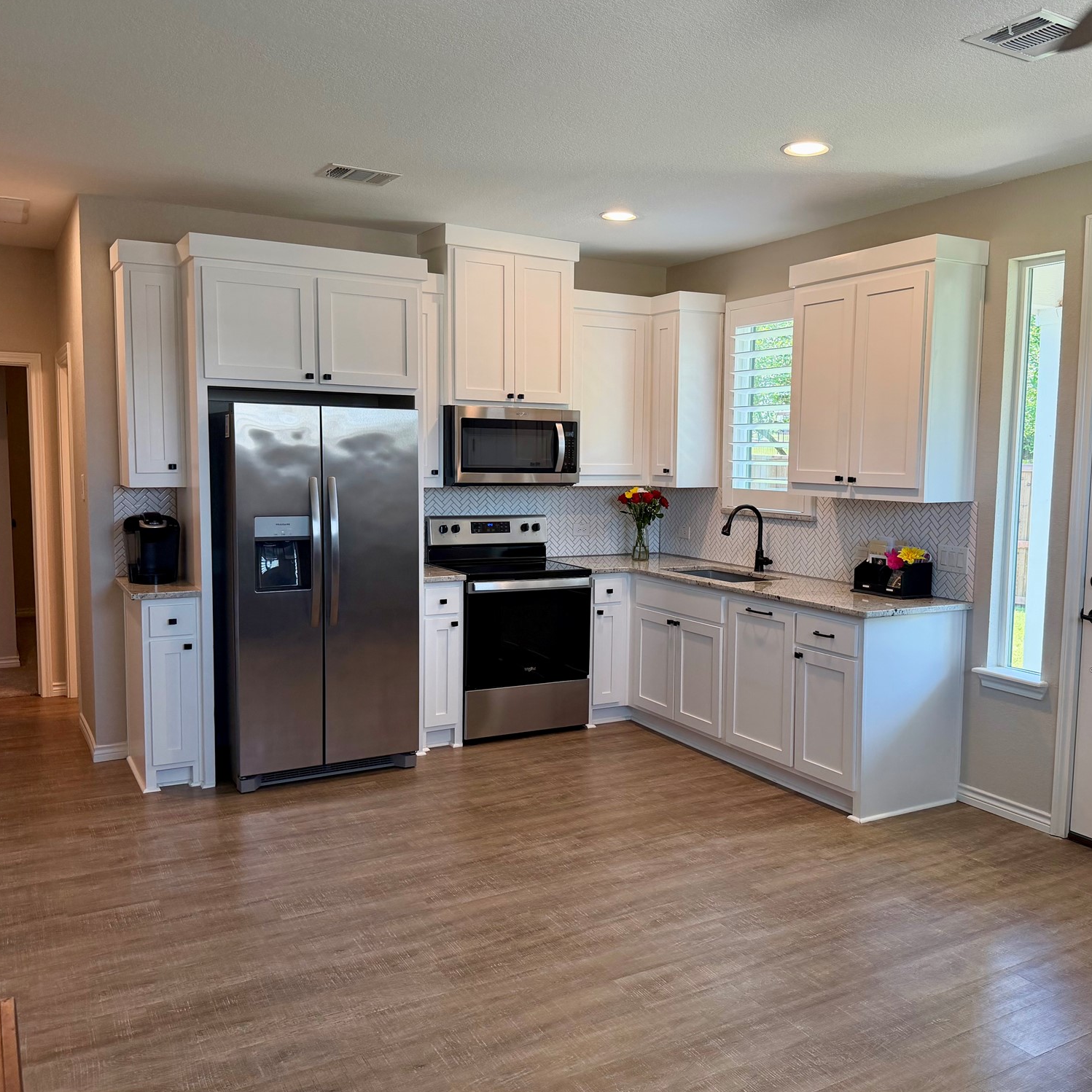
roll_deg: -1.0
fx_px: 1035
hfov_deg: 55.5
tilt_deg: -6.3
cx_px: 609
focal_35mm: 29
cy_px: 546
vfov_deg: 55.6
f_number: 1.78
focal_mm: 6.76
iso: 160
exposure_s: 1/186
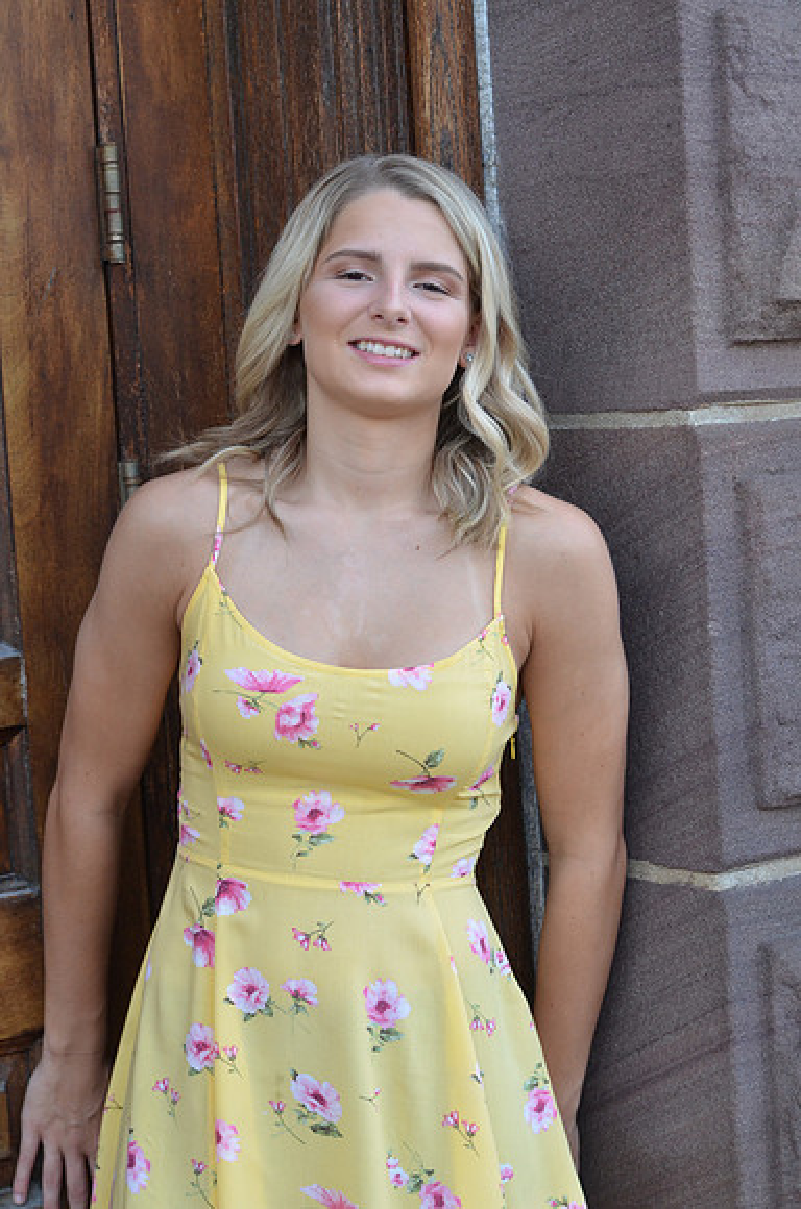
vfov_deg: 22.7
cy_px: 604
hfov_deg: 15.1
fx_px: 3018
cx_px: 400
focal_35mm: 90
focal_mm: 60
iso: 800
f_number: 5
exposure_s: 1/400
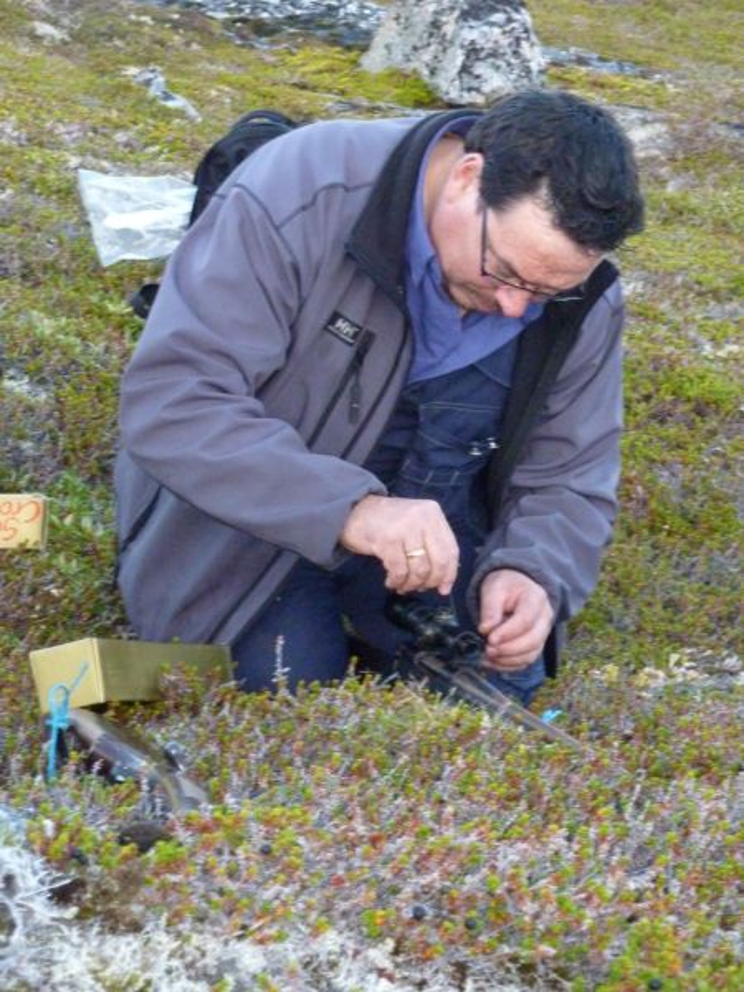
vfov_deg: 17.7
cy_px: 496
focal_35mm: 111
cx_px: 372
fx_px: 3181
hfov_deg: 13.3
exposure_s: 1/125
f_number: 4.4
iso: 640
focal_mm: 18.2
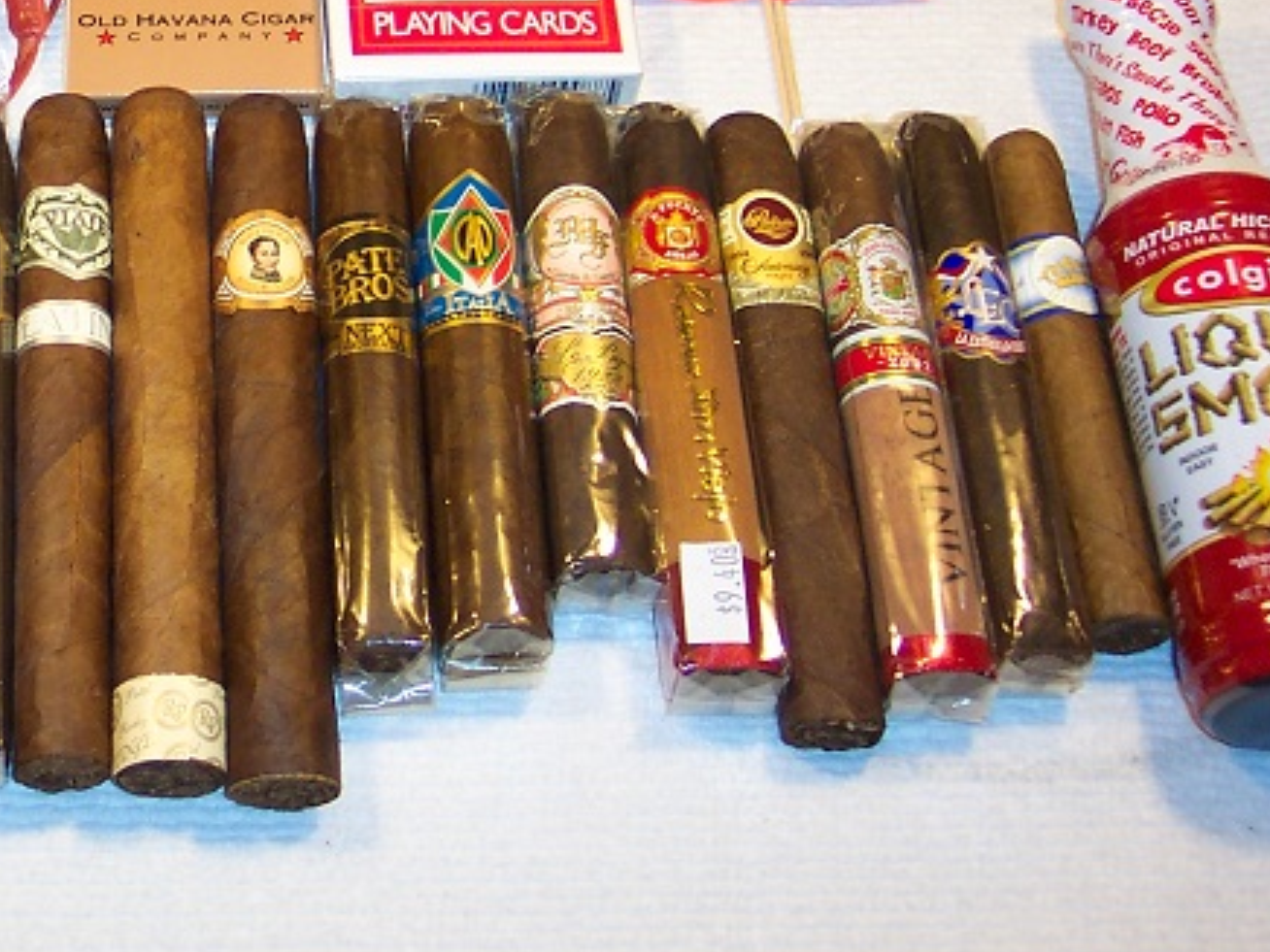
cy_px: 194
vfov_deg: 21.7
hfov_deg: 28.0
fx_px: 2458
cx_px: 160
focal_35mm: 67
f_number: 2.8
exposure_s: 1/45
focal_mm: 8
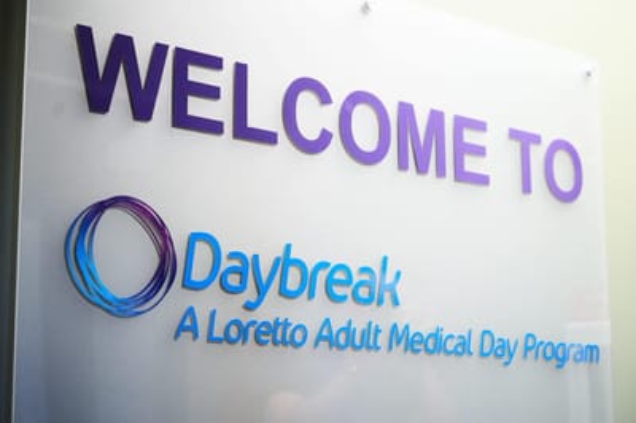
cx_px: 318
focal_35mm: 70
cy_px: 212
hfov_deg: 28.9
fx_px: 1236
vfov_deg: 19.4
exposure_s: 1/80
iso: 1000
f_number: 4
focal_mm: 70
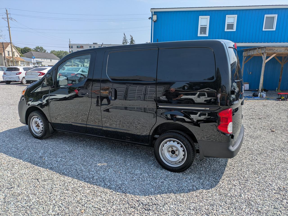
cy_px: 108
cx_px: 144
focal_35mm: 25
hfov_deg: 69.4
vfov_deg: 54.9
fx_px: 208
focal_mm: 5.43
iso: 39
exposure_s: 1/1653
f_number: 1.89
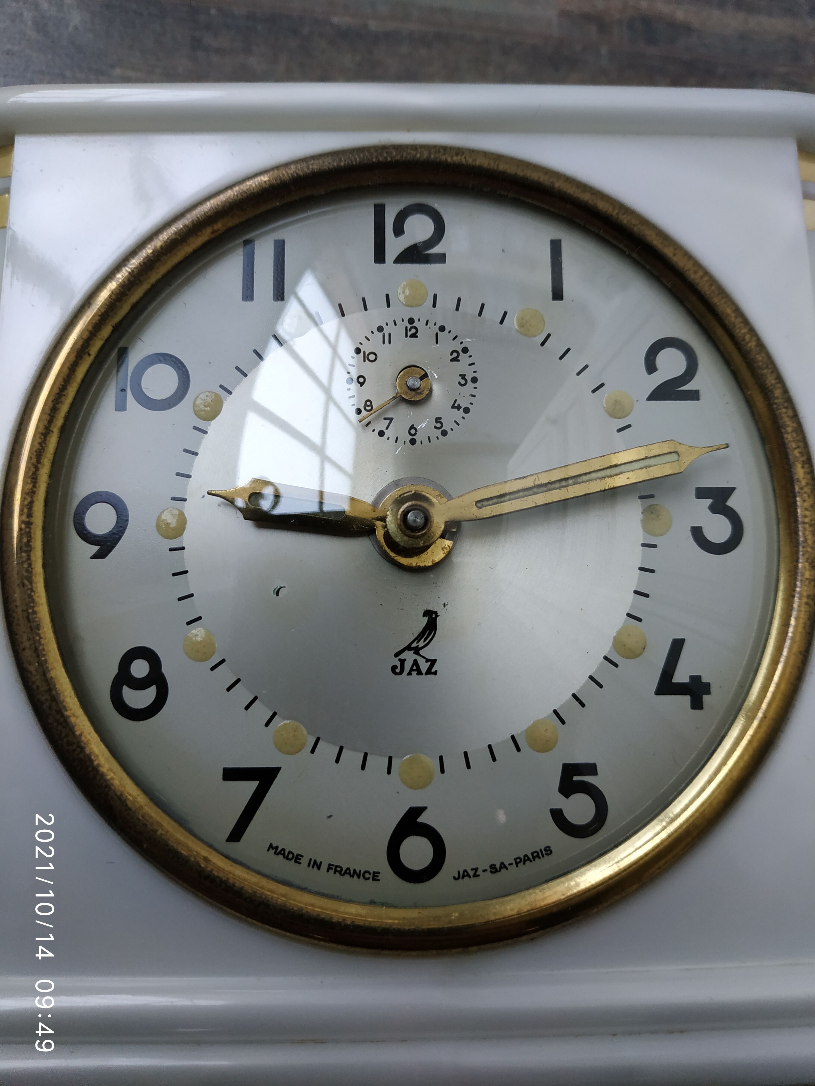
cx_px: 408
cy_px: 543
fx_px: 753
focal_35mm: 24
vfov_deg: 71.6
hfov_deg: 56.8
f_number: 1.9
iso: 250
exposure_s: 1/50
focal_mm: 3.94
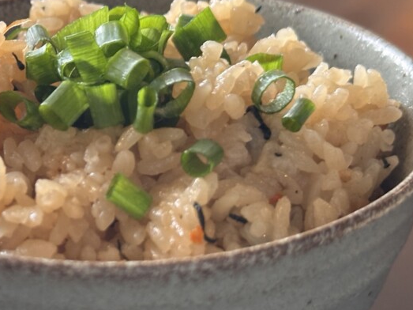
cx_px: 52
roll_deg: +2.0
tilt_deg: -28.7
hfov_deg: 20.5
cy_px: 166
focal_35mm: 94
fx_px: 1121
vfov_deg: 15.7
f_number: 1.78
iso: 160
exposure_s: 1/60
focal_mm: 6.86
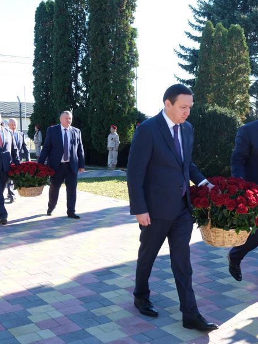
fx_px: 477
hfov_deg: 30.0
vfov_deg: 39.7
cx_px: 174
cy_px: 173
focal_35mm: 48
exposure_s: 1/450
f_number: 3.2
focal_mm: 22.3
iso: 200
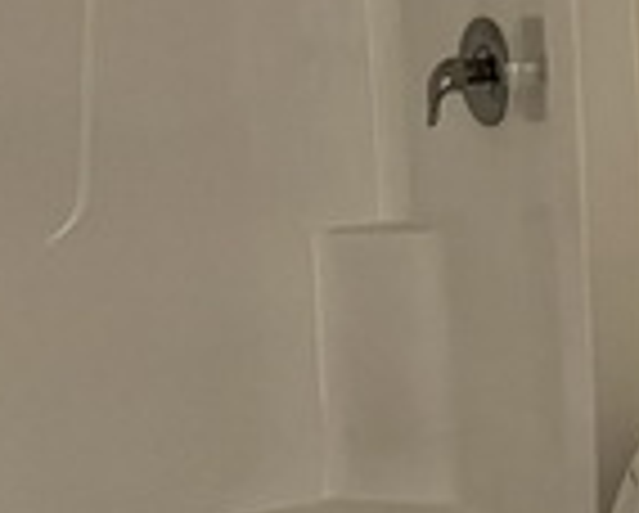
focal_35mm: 119
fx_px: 2254
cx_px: 698
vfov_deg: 12.9
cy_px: 83
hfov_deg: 15.7
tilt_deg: -6.5
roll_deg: +2.8
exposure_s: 1/60
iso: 400
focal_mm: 5.1
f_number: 1.6
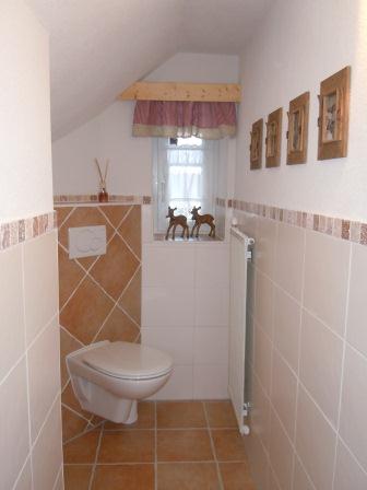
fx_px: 424
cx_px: 184
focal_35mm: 30
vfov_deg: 60.0
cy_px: 245
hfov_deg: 46.8
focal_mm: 5.4
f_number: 3.5
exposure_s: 1/30
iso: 200
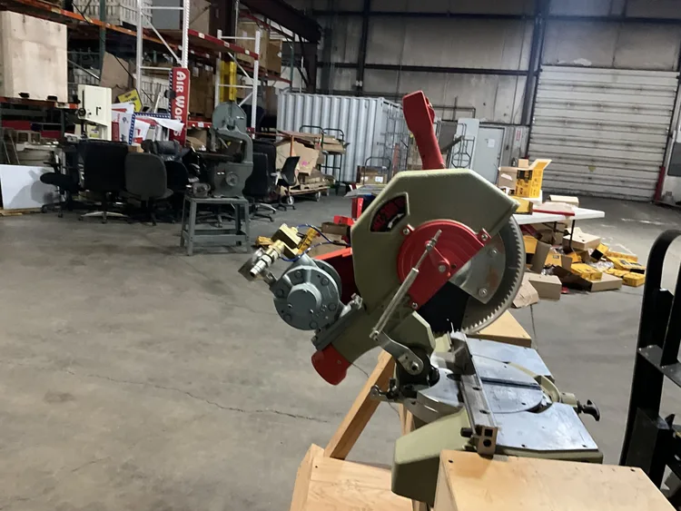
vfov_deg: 48.3
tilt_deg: -11.1
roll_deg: -4.2
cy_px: 256
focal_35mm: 29
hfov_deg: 61.6
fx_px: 571
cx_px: 340
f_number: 1.8
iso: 400
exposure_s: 1/30
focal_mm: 3
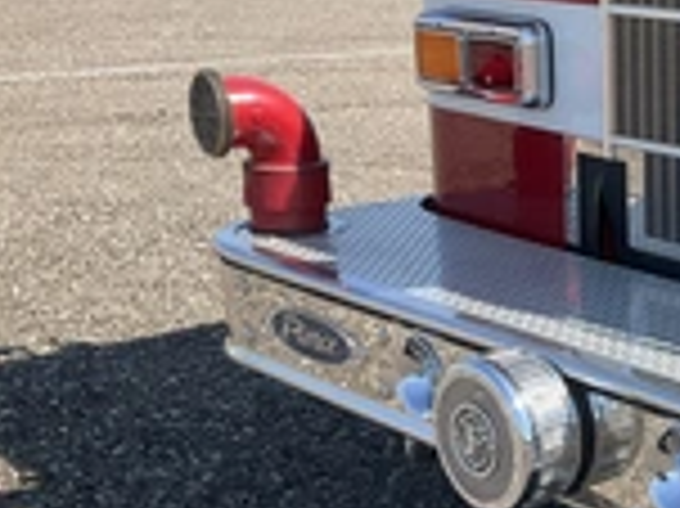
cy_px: 292
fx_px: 1511
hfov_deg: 23.3
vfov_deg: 19.1
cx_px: 802
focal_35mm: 77
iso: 25
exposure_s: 1/855
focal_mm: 3
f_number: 1.8
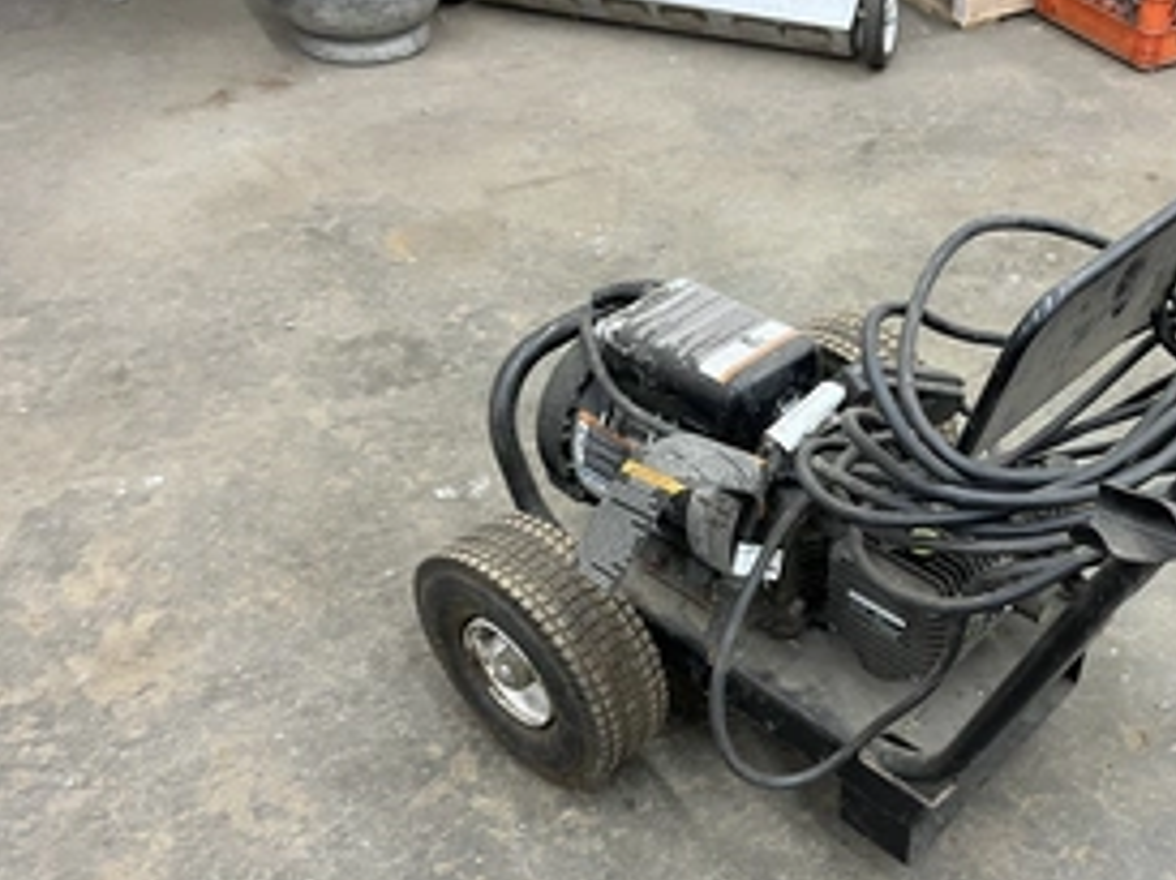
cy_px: 528
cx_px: 854
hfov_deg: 47.5
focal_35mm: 38
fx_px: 1290
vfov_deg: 37.5
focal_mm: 5.1
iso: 100
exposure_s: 1/60
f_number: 1.6
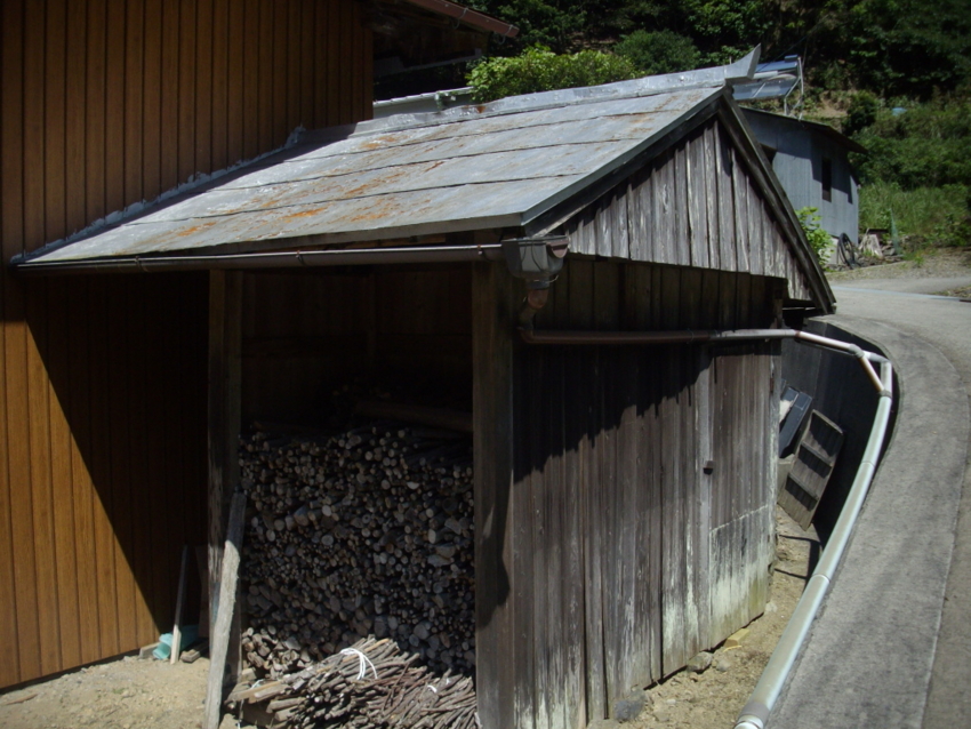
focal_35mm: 37
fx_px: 1038
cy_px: 364
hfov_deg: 50.1
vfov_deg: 38.7
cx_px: 486
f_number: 5.6
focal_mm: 6.2
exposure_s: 1/250
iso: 80
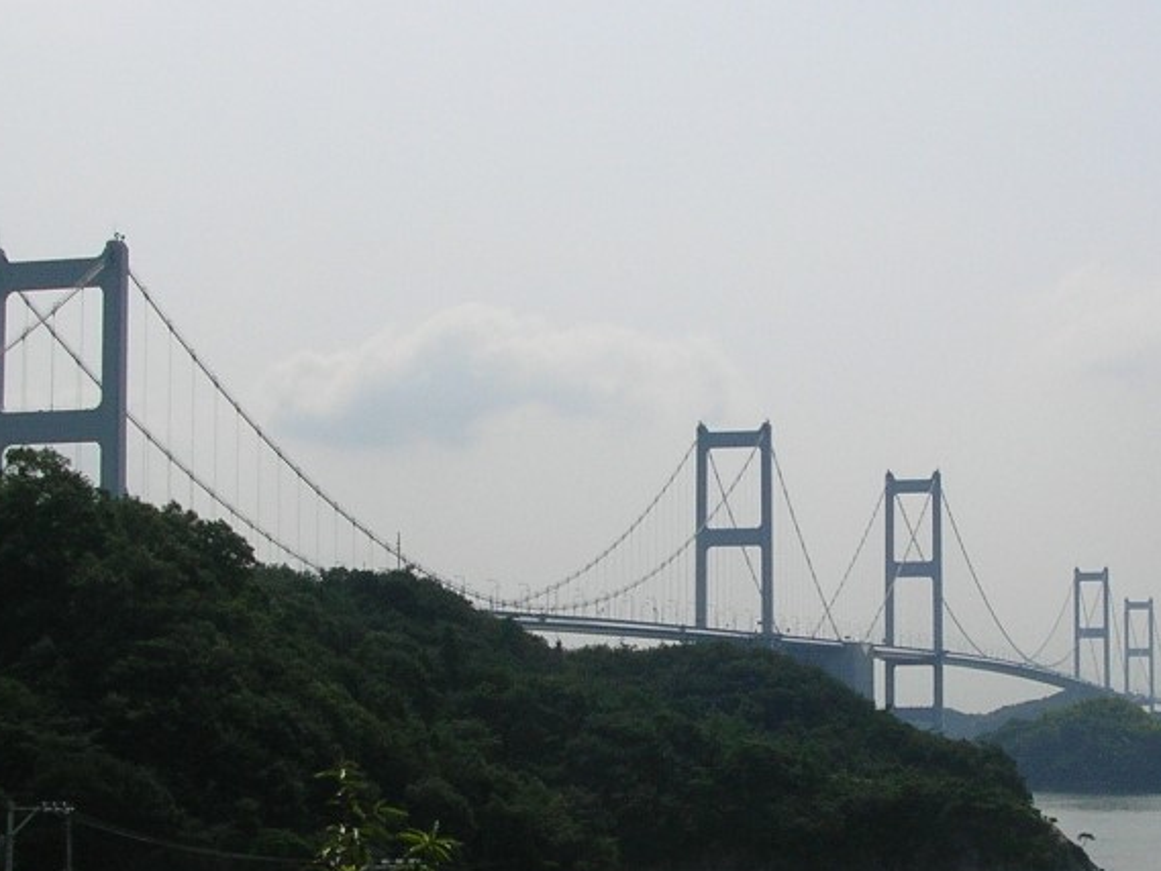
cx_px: 526
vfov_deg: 23.2
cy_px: 600
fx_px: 2113
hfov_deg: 30.7
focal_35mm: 63
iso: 50
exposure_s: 1/824
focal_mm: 5.8
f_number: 5.6
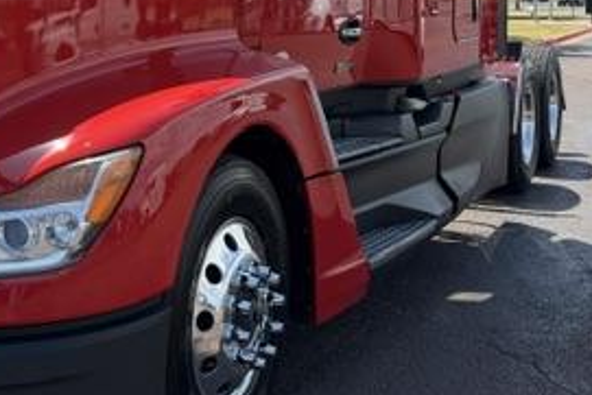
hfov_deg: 32.5
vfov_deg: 22.4
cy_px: 35
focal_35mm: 59
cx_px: 76
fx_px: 971
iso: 80
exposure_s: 1/3584
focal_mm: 6.76
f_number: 1.78
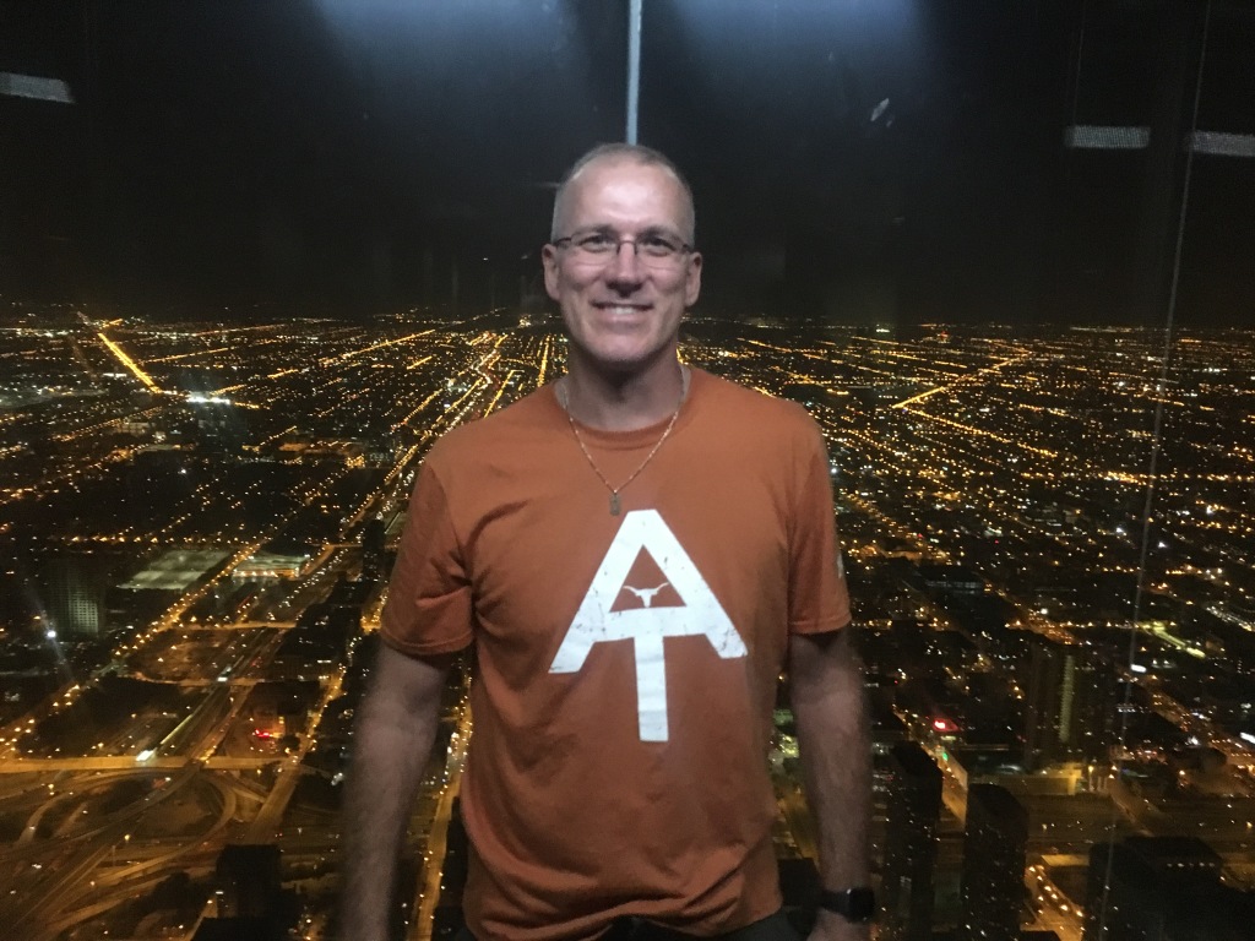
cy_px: 470
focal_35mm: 29
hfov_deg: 61.7
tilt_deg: -10.1
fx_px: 1051
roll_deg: -0.9
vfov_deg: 48.2
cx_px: 628
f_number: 2.2
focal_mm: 4.15
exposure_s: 1/15
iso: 320
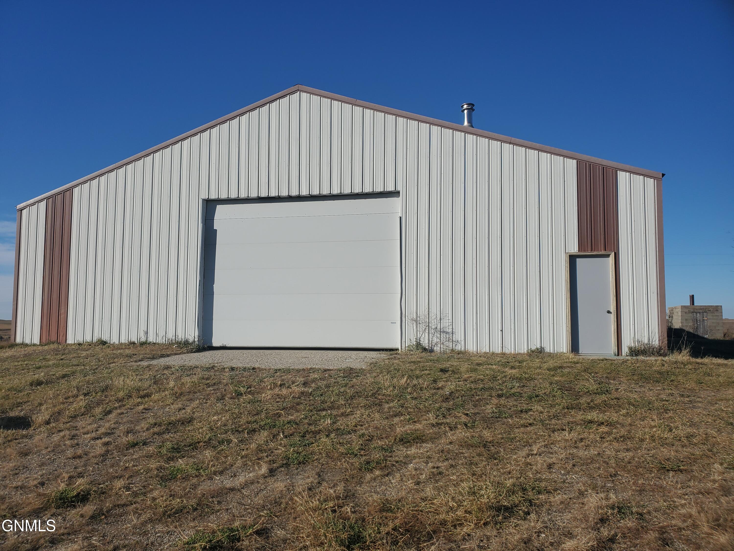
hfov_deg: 67.3
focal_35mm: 26
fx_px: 551
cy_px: 276
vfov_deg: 53.1
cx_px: 367
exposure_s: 1/2961
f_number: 2.4
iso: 50
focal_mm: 4.3
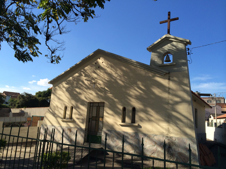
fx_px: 196
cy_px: 84
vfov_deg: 46.8
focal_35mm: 30
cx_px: 113
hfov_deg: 60.0
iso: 32
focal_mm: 4.12
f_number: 2.2
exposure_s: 1/1580
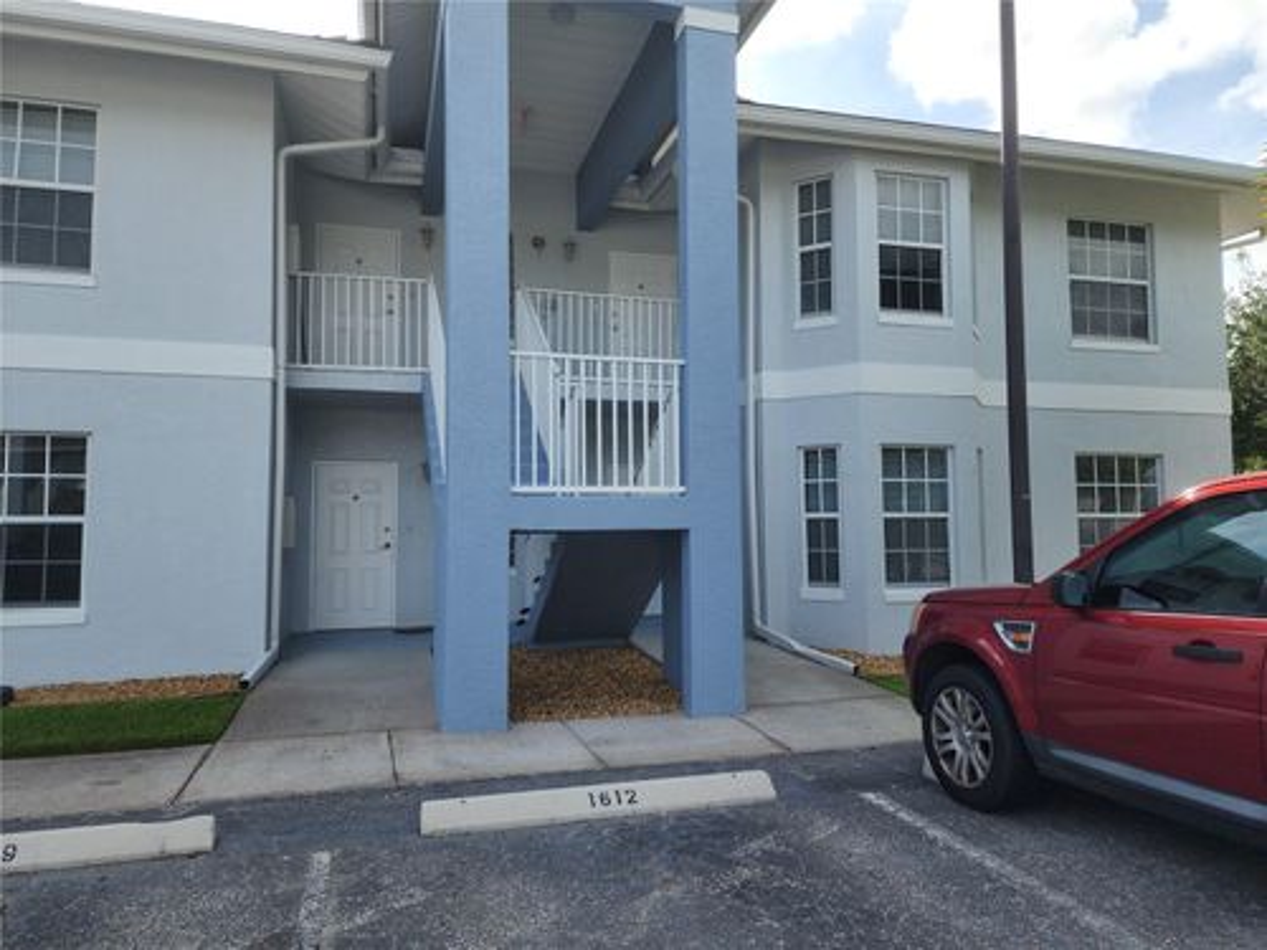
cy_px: 475
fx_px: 842
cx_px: 634
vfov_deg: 58.9
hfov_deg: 73.9
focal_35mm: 23
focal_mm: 6.4
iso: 12
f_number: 1.8
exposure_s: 1/709
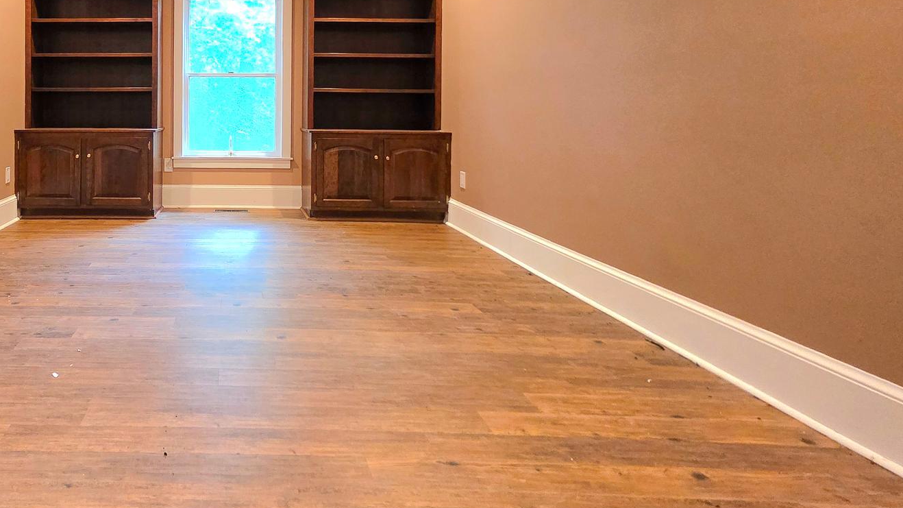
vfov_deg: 48.9
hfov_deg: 75.5
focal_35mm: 22
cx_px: 229
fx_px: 527
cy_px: 111
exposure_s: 1/60.2
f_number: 1.9
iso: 640
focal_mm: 2.2
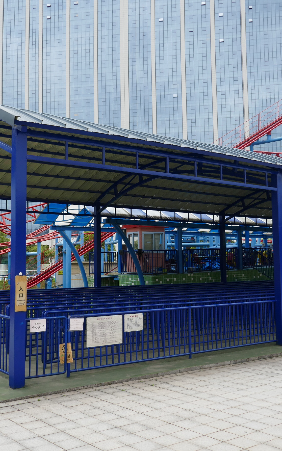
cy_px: 222
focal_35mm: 39
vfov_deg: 50.4
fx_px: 480
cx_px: 137
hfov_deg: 32.8
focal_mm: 9.1
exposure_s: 1/1000
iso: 125
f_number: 2.8
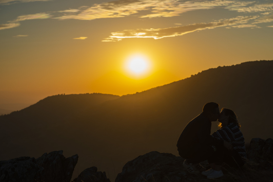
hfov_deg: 25.0
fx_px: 614
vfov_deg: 16.9
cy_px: 99
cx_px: 151
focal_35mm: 81
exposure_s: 1/2000
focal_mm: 70
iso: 125
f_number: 4.5
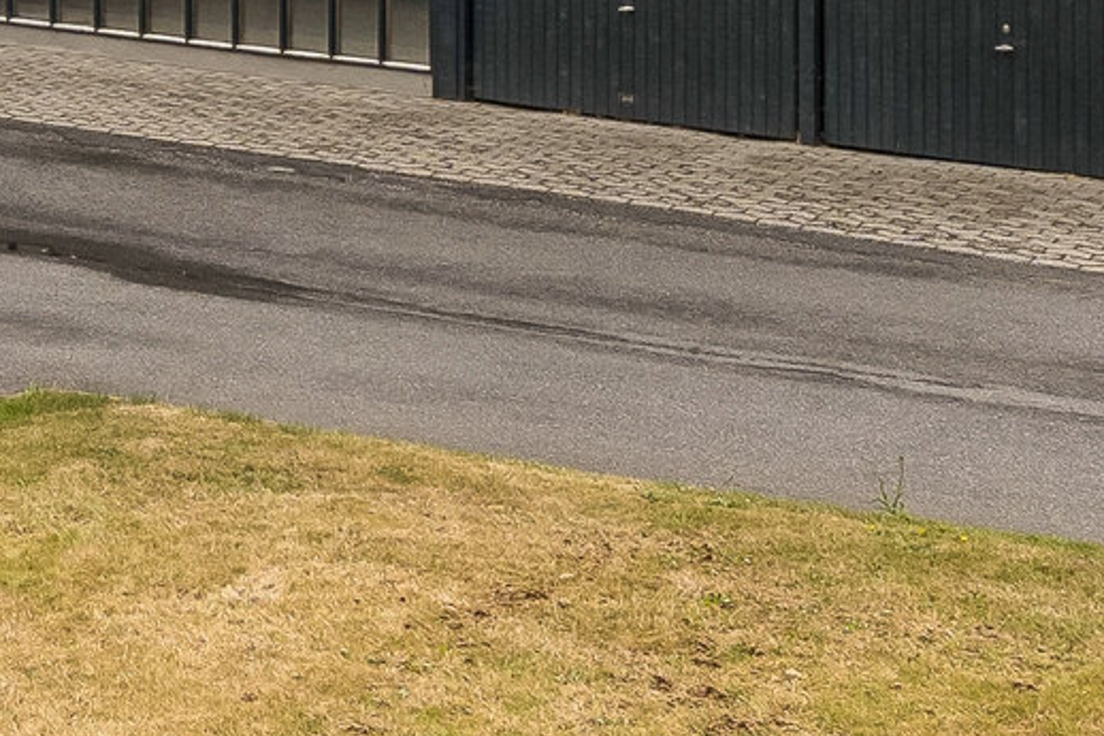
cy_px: -467
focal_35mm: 110
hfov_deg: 17.3
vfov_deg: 11.7
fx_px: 3372
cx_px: -379
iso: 200
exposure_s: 1/400
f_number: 8
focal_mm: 19
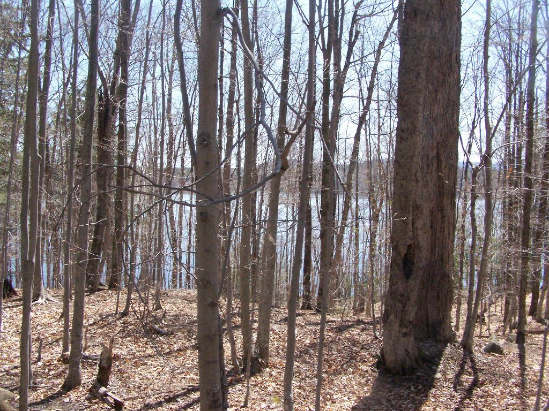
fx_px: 603
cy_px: 206
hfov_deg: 49.0
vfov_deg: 37.7
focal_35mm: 38
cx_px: 274
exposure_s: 1/800
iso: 400
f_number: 5.6
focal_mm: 6.3
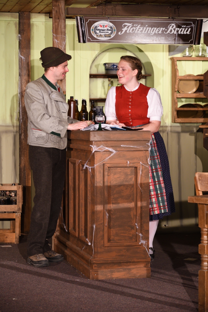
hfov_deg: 13.8
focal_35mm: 99
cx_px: 104
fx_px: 858
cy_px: 156
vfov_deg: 20.6
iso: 1000
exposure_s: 1/100
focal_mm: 66
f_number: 4
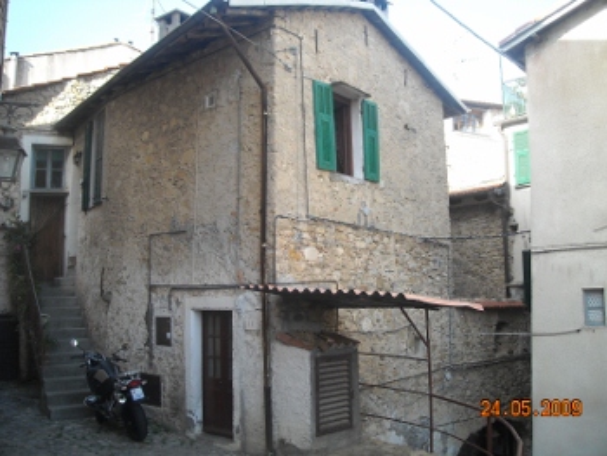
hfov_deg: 52.6
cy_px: 228
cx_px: 304
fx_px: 614
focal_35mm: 35
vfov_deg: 40.7
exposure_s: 1/250
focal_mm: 5.7
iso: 109
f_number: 2.8
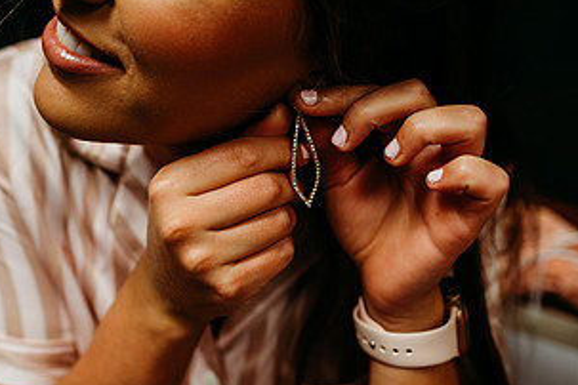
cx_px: 191
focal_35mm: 46
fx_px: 738
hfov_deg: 42.2
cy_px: 195
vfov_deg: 29.2
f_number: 2.5
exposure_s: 1/160
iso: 250
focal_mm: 24
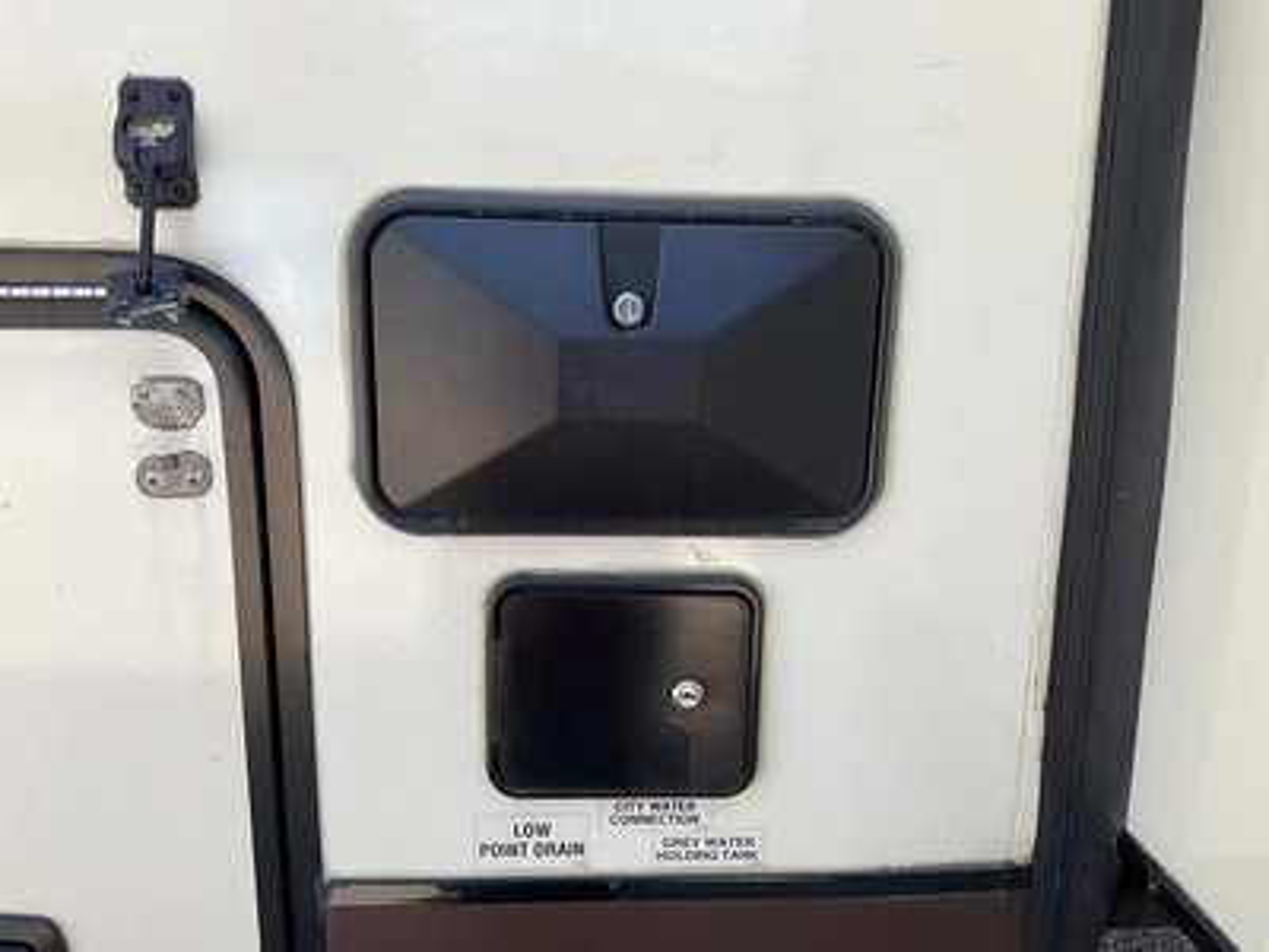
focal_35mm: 29
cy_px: 476
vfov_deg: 48.2
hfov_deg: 61.7
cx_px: 634
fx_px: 1063
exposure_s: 1/342
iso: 25
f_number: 1.8
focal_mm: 3
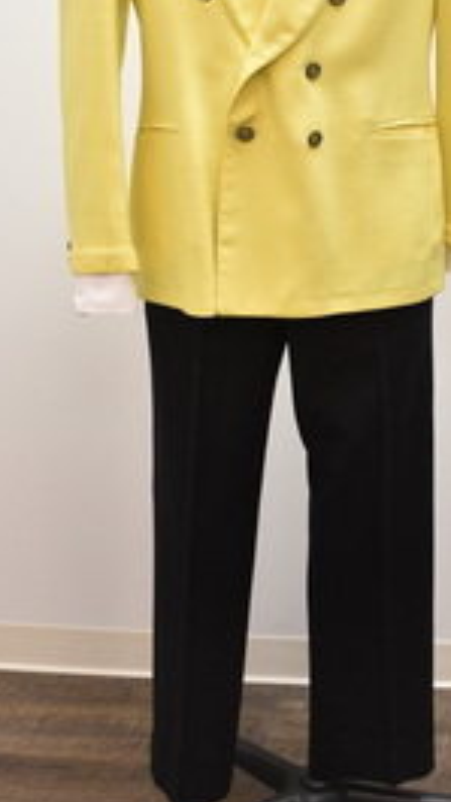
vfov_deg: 42.3
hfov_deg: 24.8
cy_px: 263
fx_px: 1021
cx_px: 294
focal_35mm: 48
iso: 1000
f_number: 4.5
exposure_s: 1/80
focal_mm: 18
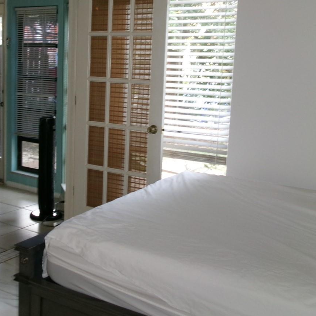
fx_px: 475
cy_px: 126
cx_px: 125
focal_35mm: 46
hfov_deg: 36.6
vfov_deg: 36.7
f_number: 3.9
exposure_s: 1/34
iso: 200
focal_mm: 5.1
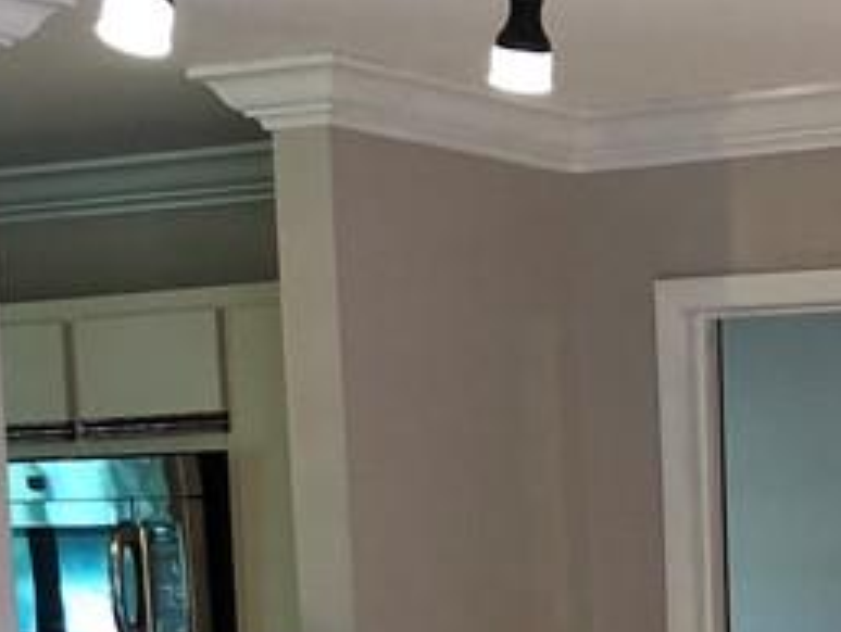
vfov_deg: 12.6
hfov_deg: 17.1
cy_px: 981
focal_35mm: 111
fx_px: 2699
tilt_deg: -7.2
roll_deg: +1.6
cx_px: 958
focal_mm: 3.99
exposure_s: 1/24
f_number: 1.8
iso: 32
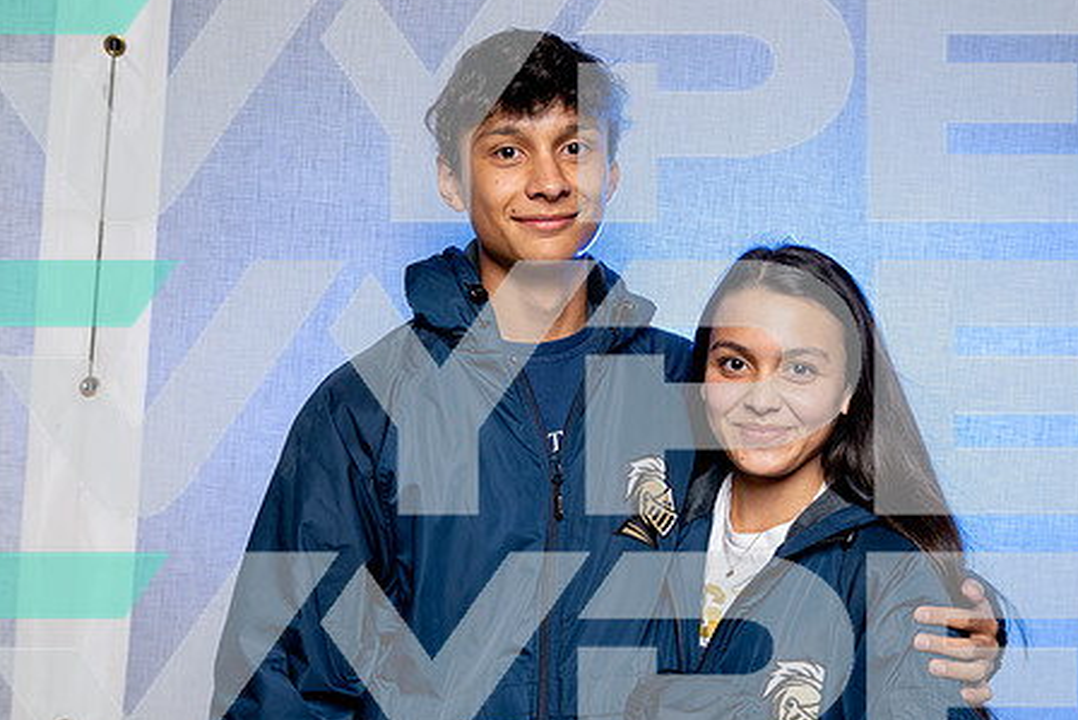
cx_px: 539
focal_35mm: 44
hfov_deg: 44.5
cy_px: 389
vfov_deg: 30.5
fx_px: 1318
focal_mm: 34
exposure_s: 1/250
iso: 100
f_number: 4.5
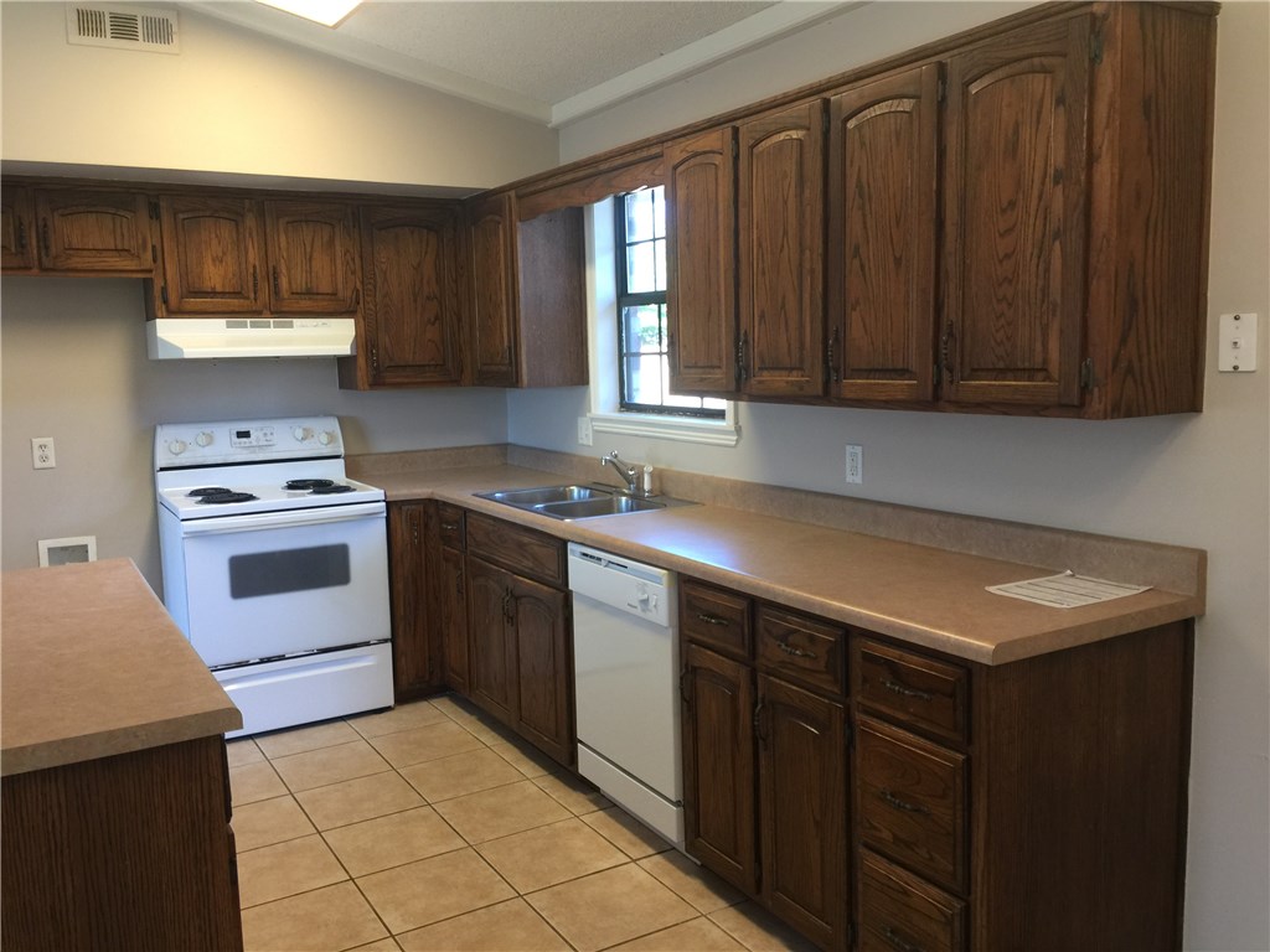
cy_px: 476
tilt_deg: -7.7
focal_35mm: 29
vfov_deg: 48.2
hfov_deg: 61.7
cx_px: 635
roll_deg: +0.8
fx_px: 1064
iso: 40
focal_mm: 4.15
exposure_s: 1/15
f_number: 2.2
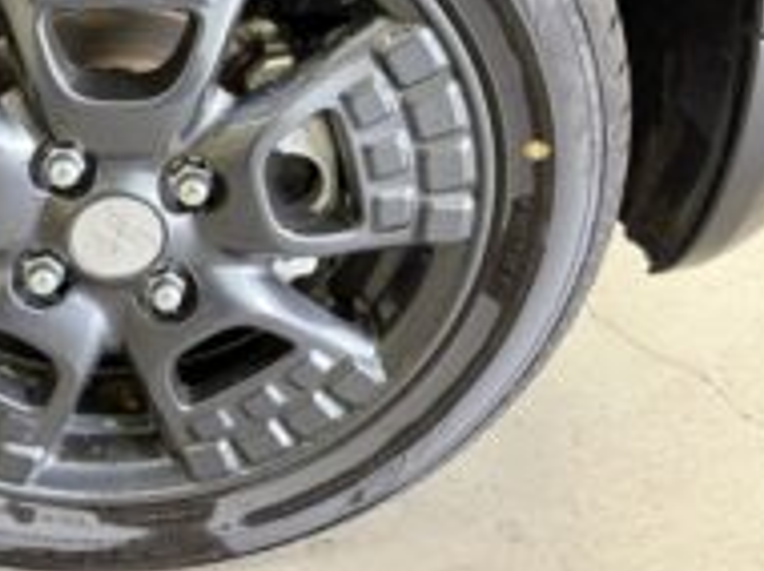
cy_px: 107
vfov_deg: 29.4
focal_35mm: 48
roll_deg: +1.6
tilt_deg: -26.8
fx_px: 1058
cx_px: 113
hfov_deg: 37.7
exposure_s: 1/50
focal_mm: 5.96
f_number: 1.6
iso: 250
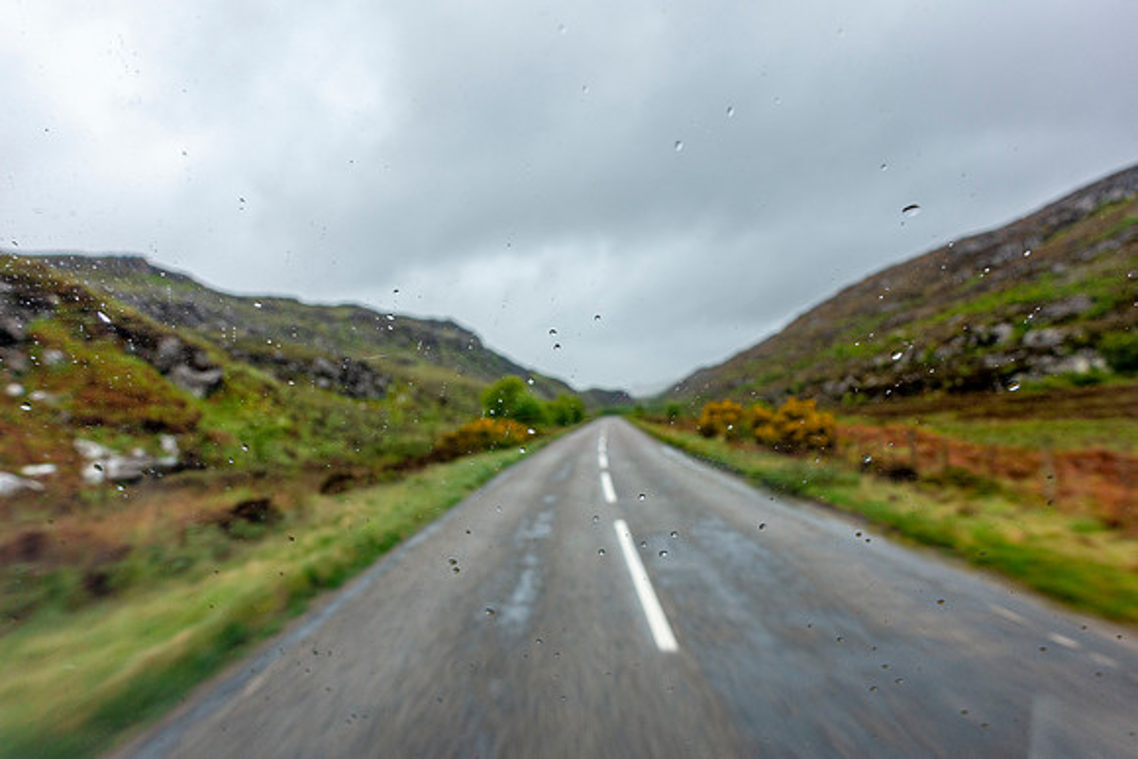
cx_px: 569
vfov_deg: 53.2
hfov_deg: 73.7
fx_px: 759
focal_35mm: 24
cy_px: 380
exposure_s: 1/80
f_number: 8
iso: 125
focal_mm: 8.8
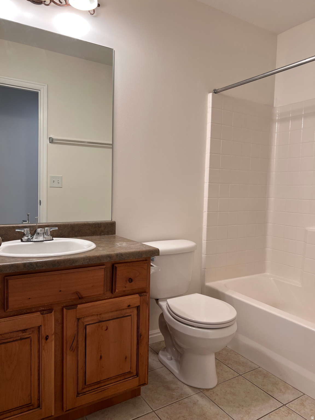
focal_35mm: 26
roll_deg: -1.8
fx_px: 315
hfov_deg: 53.1
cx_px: 158
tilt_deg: -3.5
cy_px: 210
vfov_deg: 67.3
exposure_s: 1/120
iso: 50
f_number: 1.5
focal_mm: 5.7
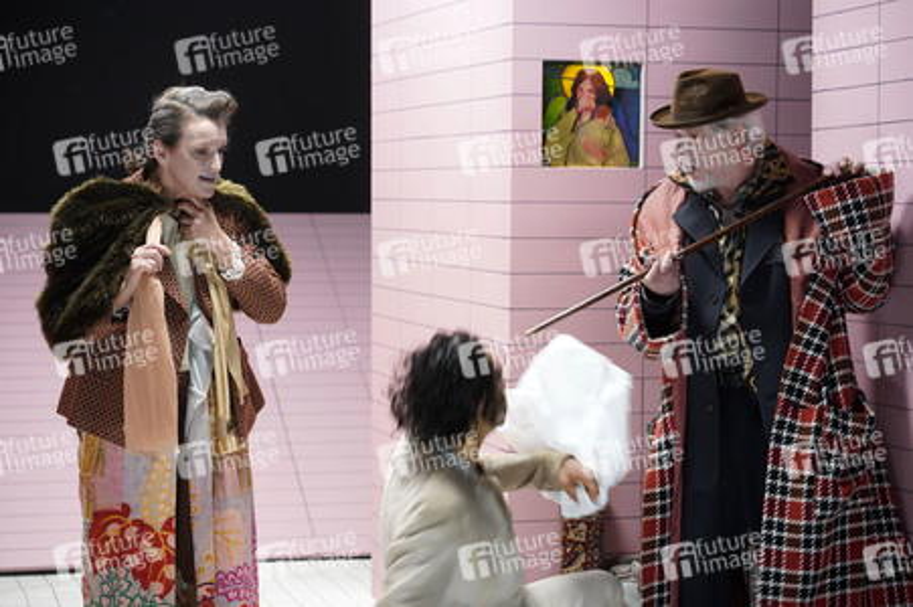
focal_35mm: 85
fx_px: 2154
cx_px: 456
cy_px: 304
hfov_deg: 23.9
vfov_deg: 16.0
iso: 1600
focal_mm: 85
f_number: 3.5
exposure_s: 1/80
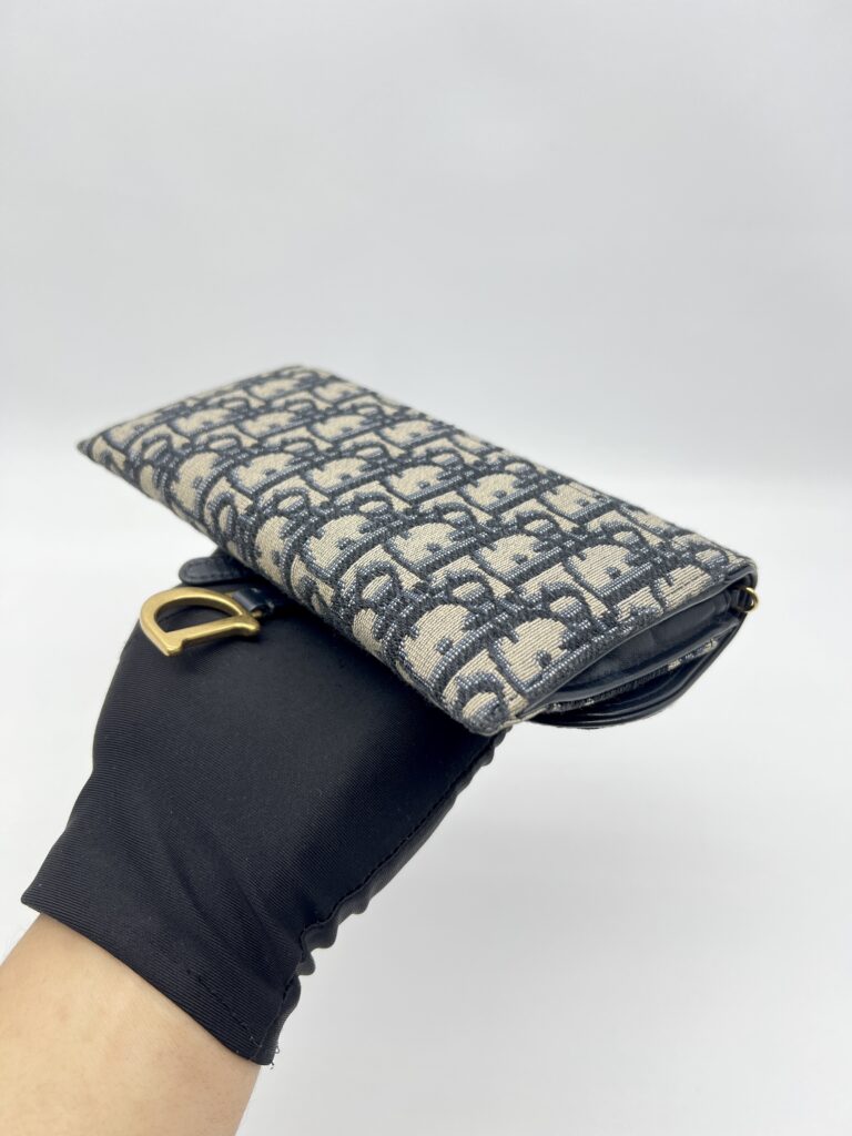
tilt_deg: -34.8
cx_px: 426
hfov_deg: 53.1
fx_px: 853
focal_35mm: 26
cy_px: 568
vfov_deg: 67.3
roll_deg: -2.0
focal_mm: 5.7
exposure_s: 1/100
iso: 40
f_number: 1.5
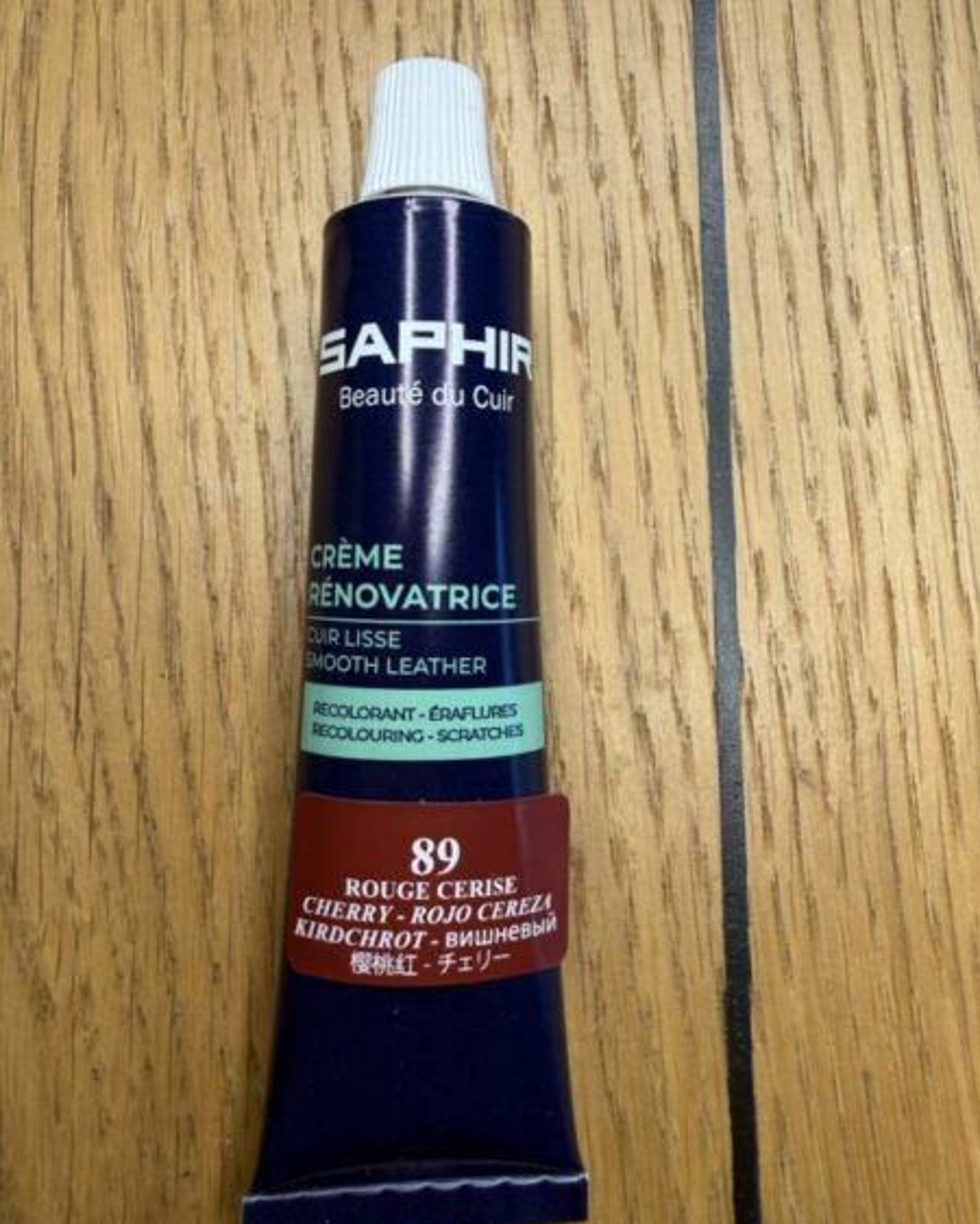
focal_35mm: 26
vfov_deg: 66.0
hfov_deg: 54.9
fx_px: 942
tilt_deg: -82.3
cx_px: 475
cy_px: 627
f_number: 2.2
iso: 64
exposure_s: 1/100
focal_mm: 2.22
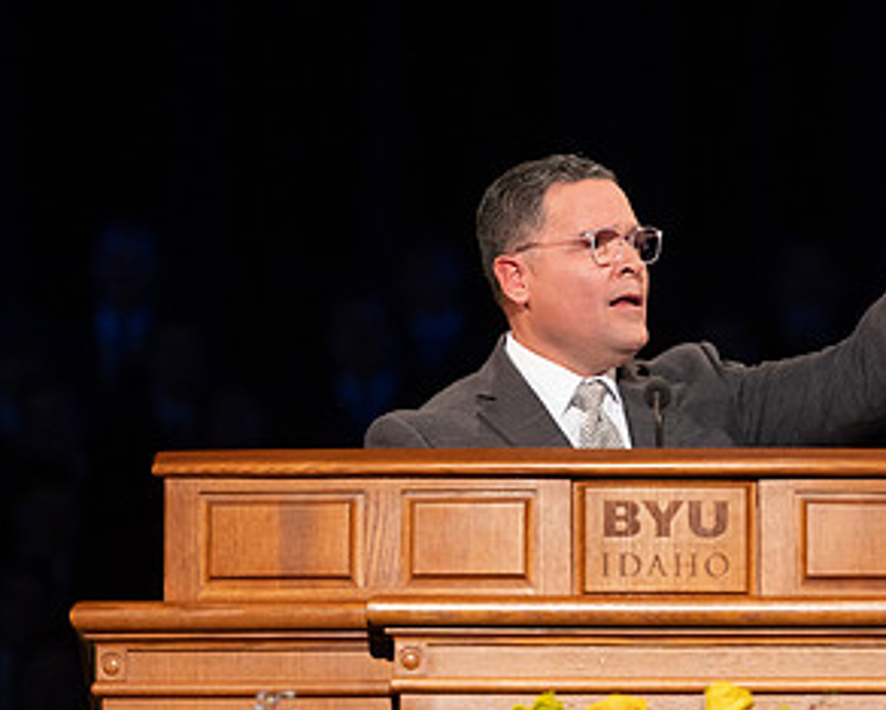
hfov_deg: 4.9
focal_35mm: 398
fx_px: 10443
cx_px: 642
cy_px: 410
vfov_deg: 3.9
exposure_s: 1/320
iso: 1000
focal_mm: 195
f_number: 3.2
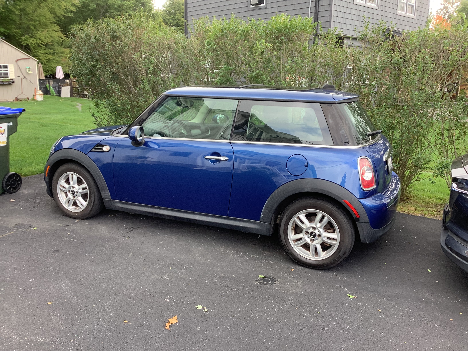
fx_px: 419
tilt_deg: -13.7
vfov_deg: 45.4
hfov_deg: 58.4
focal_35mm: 31
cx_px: 234
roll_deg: -0.6
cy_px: 176
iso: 50
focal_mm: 3.3
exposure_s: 1/120
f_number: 2.4
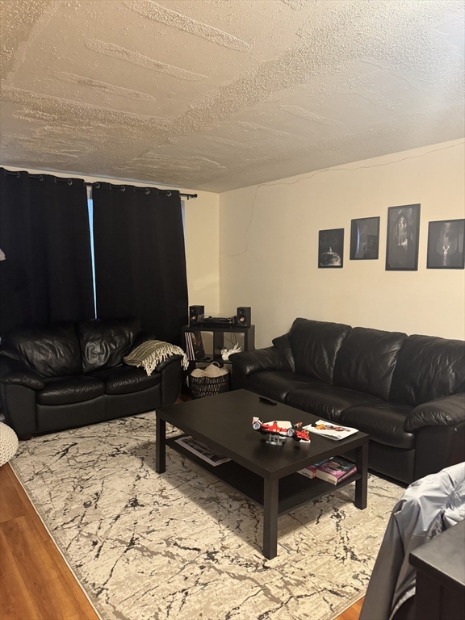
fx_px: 430
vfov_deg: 71.6
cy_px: 310
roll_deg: +1.0
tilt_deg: -4.2
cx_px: 232
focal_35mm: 24
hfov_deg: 56.8
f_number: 1.78
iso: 640
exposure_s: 1/60
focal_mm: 6.76
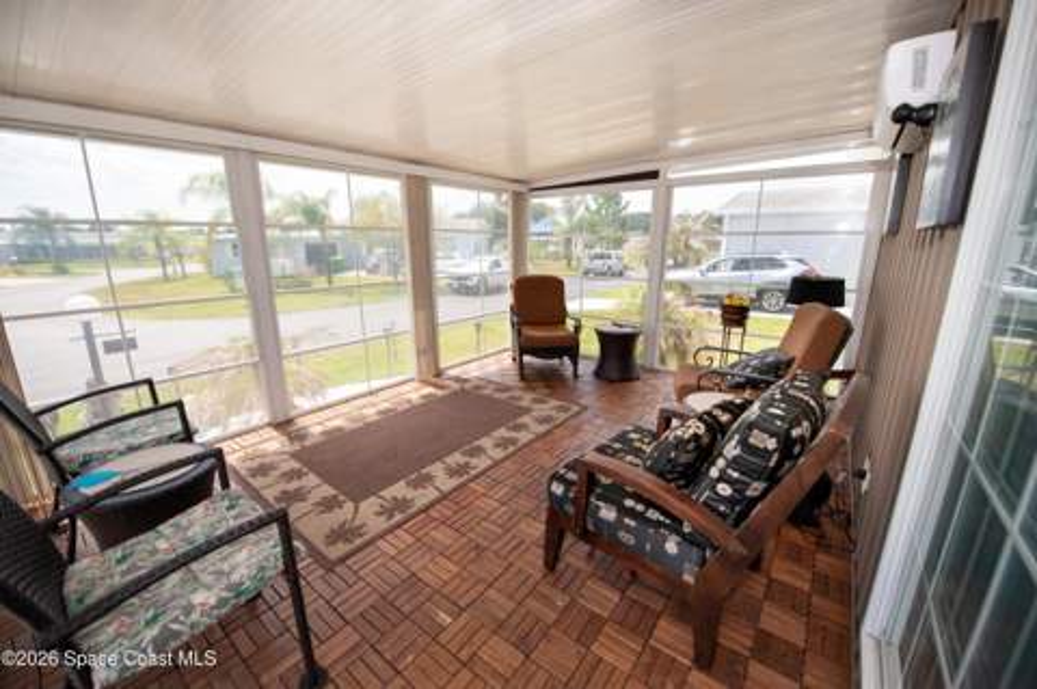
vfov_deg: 81.1
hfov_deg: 104.3
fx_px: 403
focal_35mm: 14
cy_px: 344
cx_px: 518
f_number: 3.2
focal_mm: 14
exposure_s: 1/6400
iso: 1250
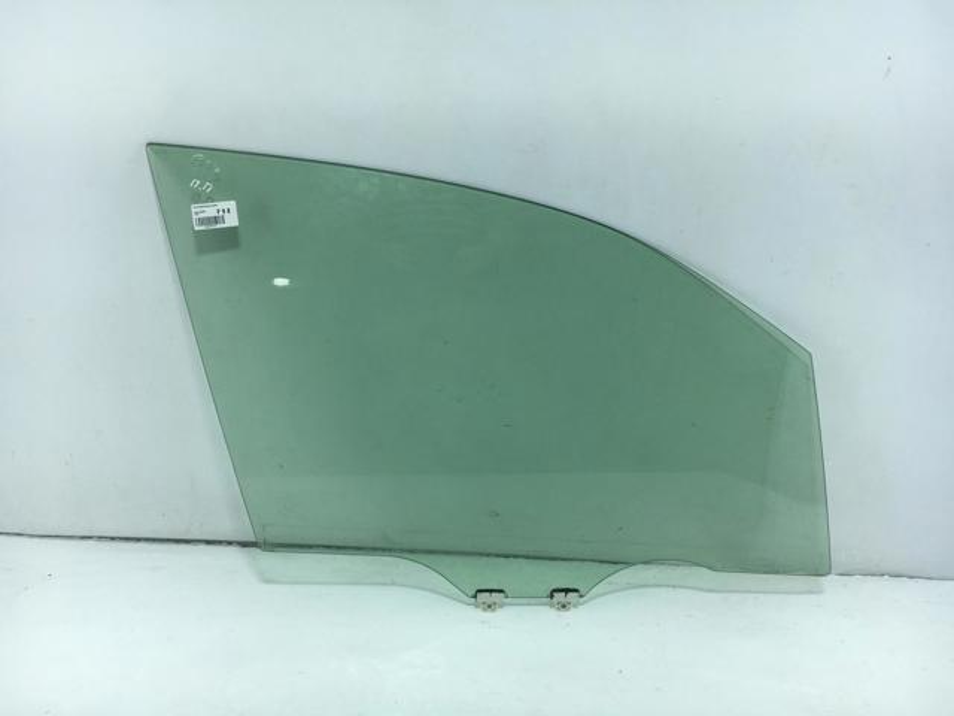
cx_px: 477
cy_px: 358
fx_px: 799
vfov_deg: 48.2
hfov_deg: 61.7
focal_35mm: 29
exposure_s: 1/418
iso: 25
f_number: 2.2
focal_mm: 4.15
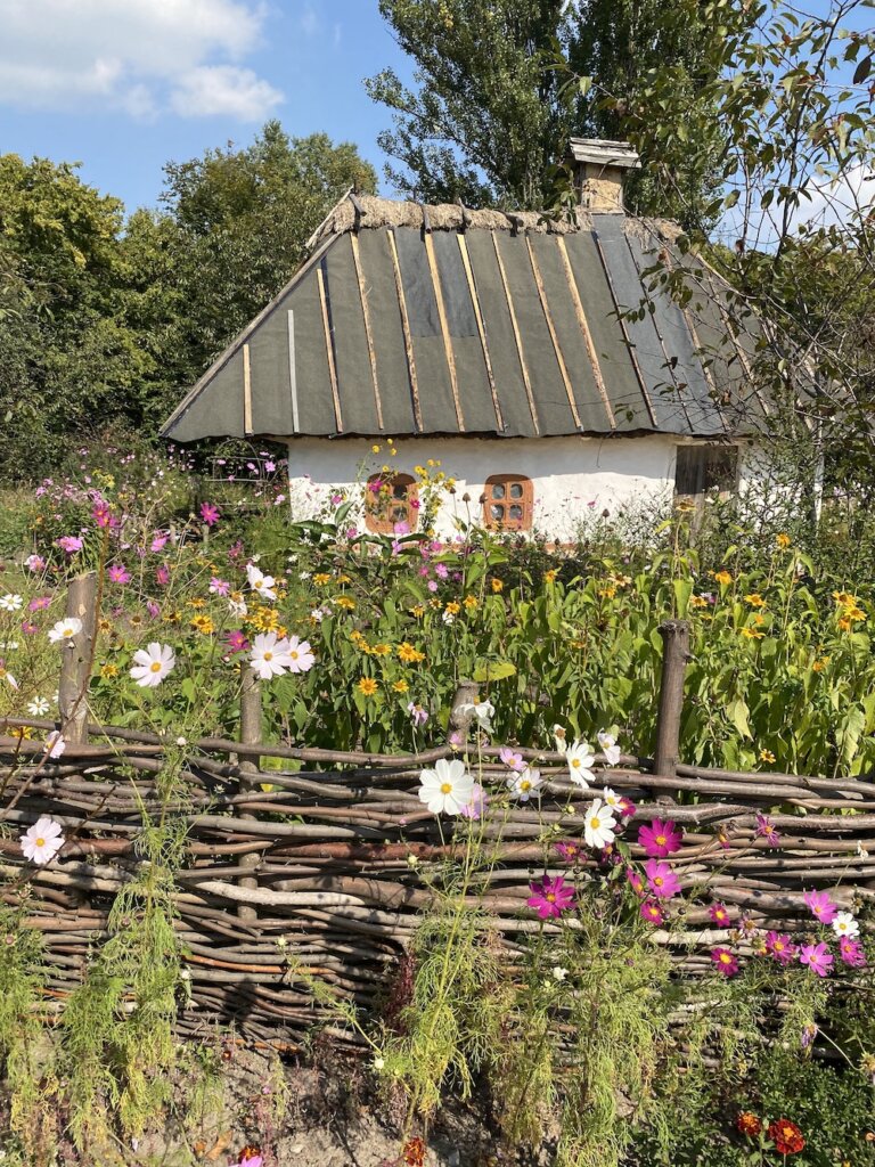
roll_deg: +1.7
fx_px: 876
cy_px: 584
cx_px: 438
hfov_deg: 53.1
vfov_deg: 67.3
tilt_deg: -8.0
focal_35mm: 26
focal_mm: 4.25
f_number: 1.8
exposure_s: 1/2105
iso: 32
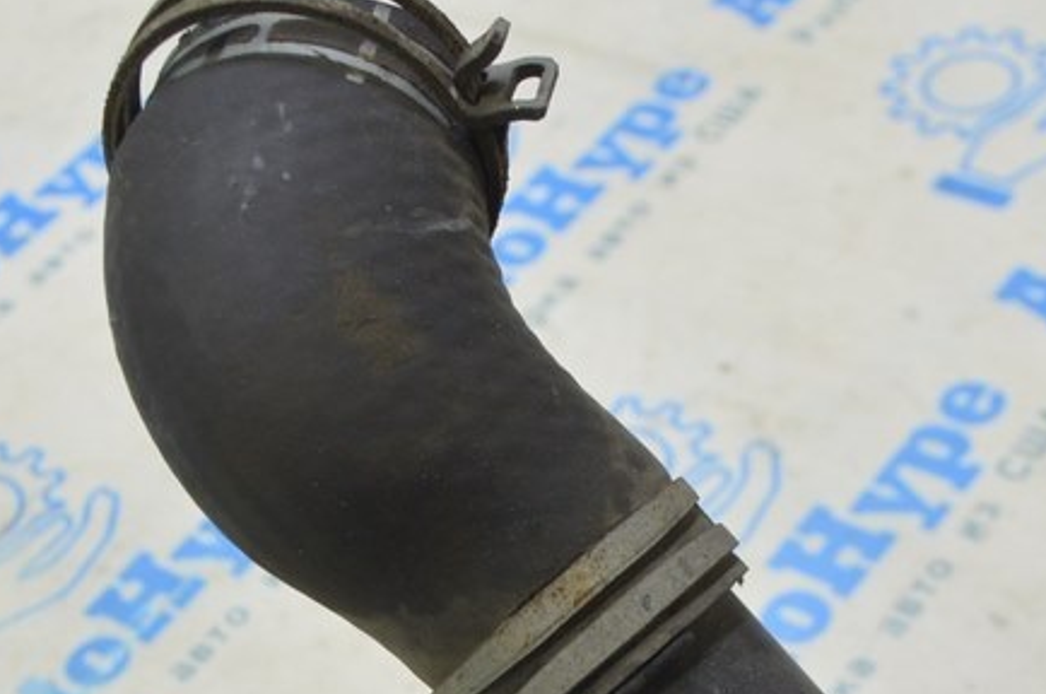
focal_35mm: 85
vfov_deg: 15.6
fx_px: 2466
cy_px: 772
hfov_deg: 23.9
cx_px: 569
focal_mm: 24
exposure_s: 1/20
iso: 400
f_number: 5.6
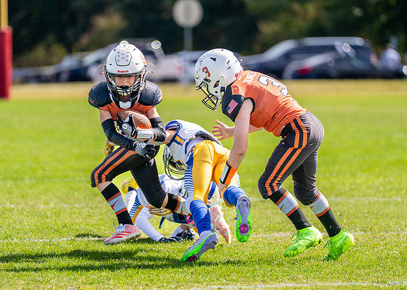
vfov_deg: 4.6
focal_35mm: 313
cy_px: 152
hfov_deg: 6.4
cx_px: 178
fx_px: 3620
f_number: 2.8
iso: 160
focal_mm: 200
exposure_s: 1/2500
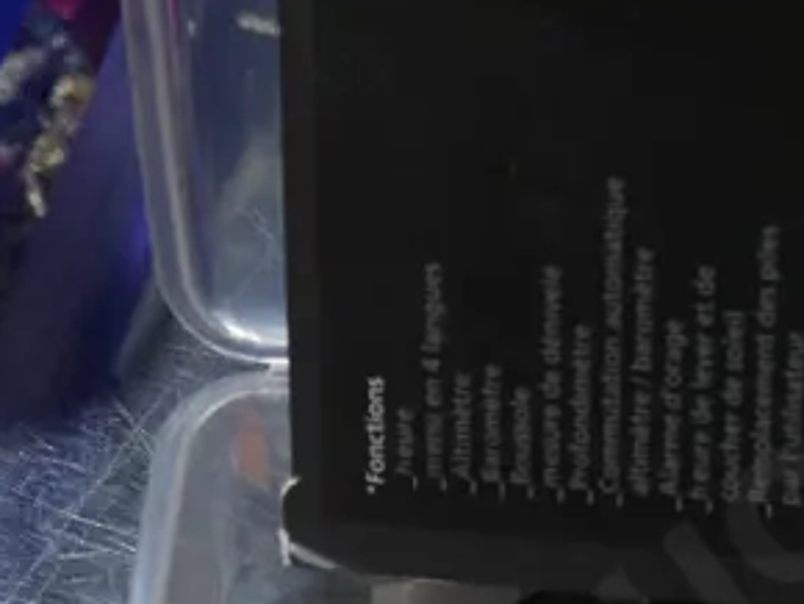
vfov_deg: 10.5
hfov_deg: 13.9
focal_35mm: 141
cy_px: 585
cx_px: 696
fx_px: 3278
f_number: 5
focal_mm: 20
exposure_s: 1/60
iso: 250
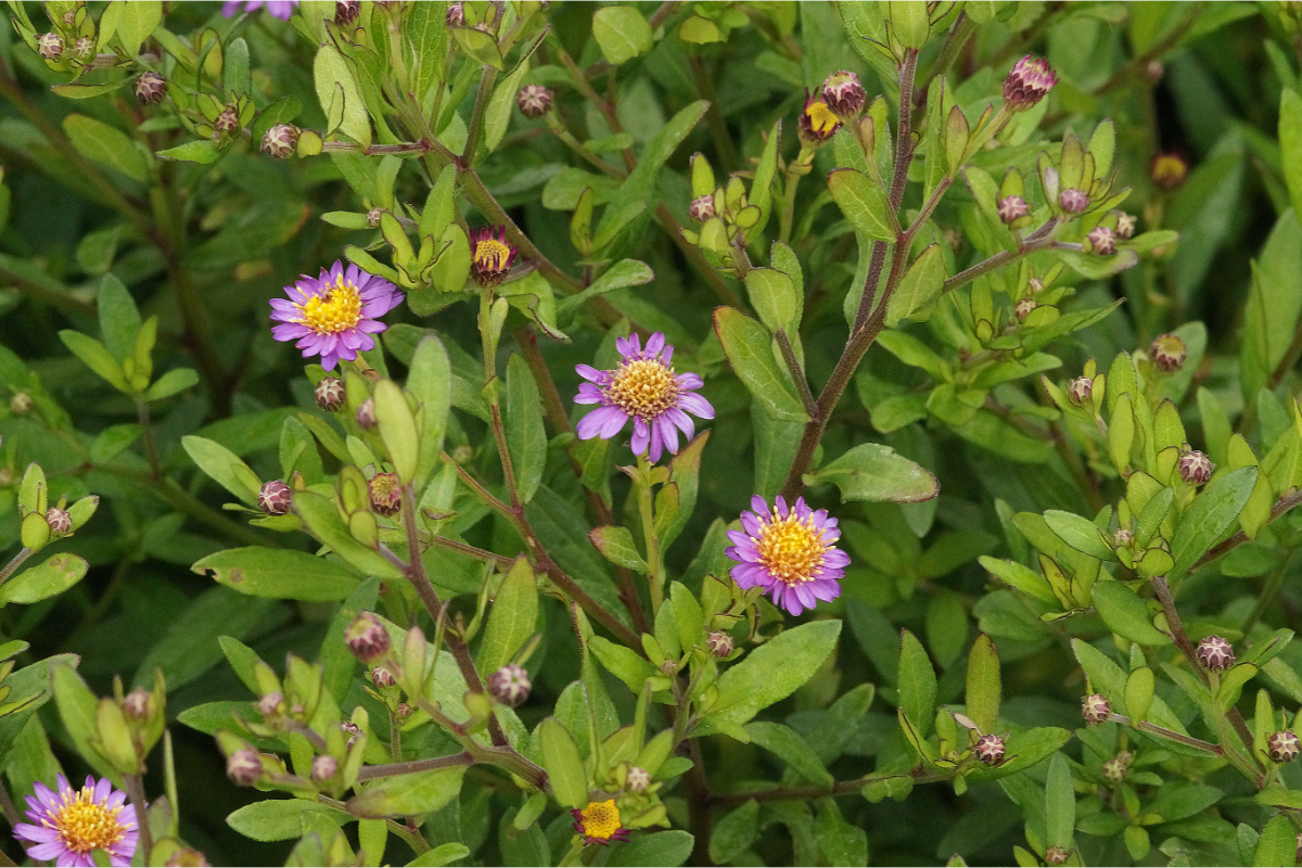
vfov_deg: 9.1
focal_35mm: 150
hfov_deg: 13.7
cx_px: 651
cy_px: 434
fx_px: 5425
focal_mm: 100
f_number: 11
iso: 2000
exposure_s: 1/160
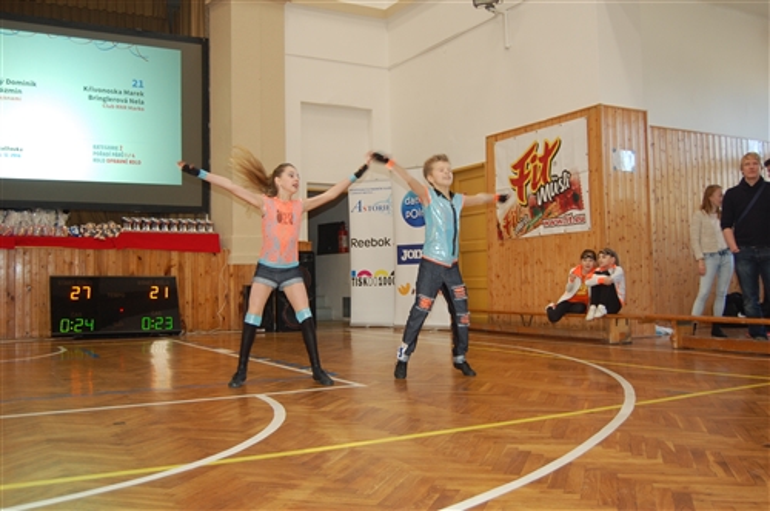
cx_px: 385
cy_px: 256
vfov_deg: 38.3
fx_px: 737
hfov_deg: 55.2
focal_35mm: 34
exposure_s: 1/60
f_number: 3.8
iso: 400
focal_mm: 23
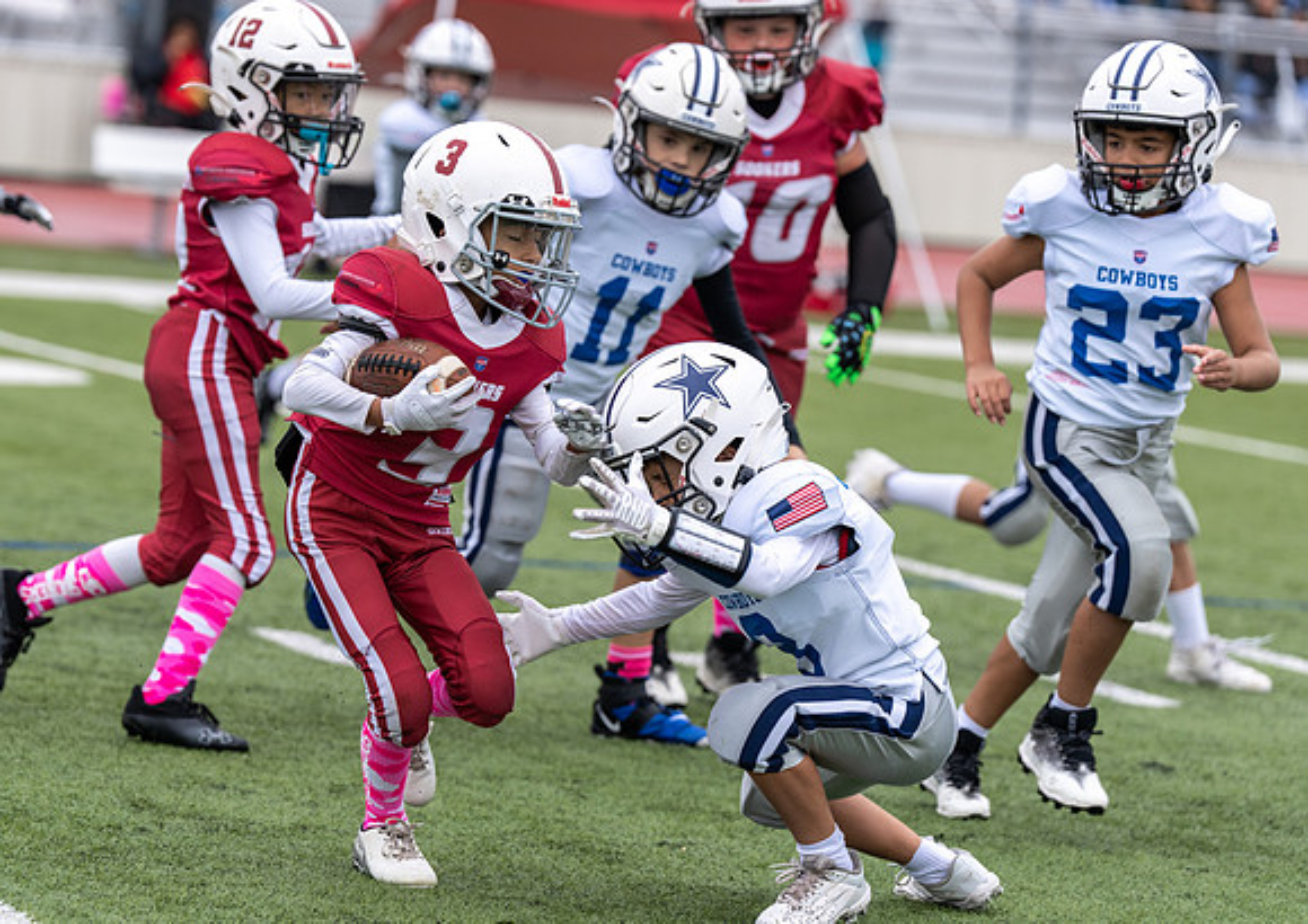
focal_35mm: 176
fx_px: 6521
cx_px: 552
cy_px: 416
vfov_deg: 8.1
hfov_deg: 11.5
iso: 250
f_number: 3.5
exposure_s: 1/1250
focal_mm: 150
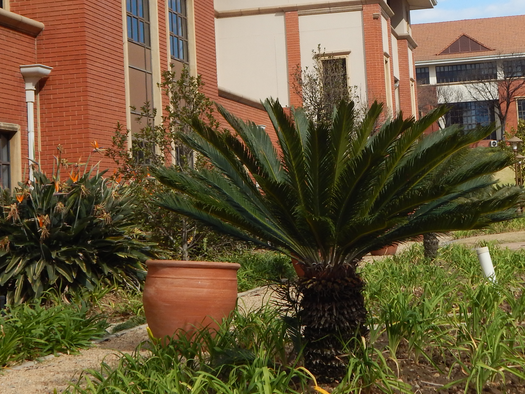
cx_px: 335
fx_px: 1168
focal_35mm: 77
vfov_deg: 19.0
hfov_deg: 25.2
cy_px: 79
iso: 125
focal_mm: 7.7
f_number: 3.6
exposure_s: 1/800
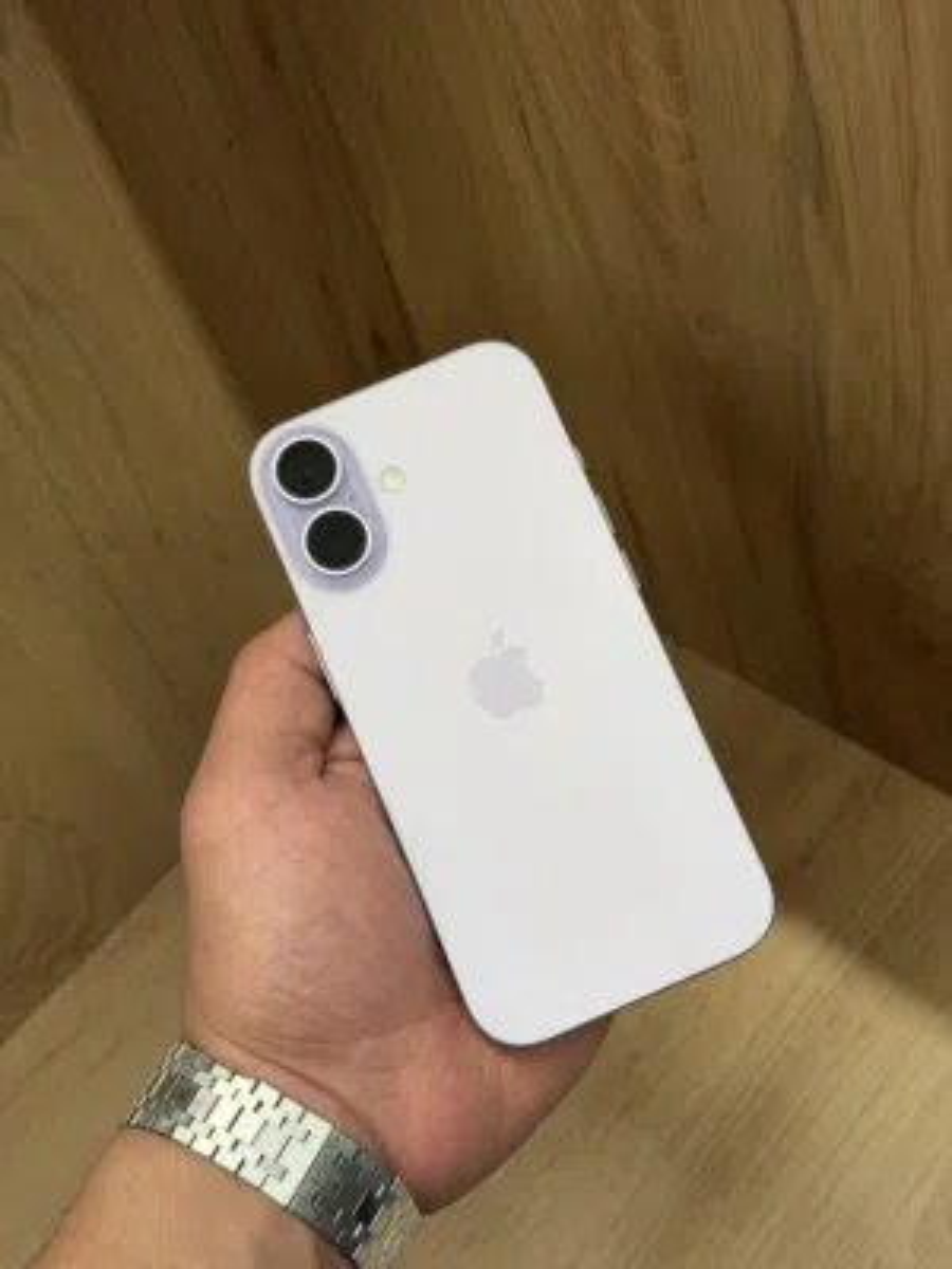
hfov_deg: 30.3
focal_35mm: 48
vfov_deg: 39.7
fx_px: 1760
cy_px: 634
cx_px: 476
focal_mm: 6.76
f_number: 1.78
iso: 100
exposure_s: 1/50
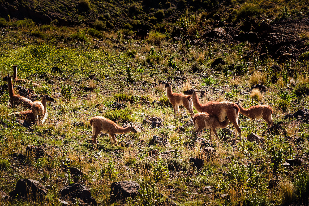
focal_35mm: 200
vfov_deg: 6.9
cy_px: 103
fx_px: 1717
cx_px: 154
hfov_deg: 10.3
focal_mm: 200
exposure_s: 1/400
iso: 640
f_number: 9
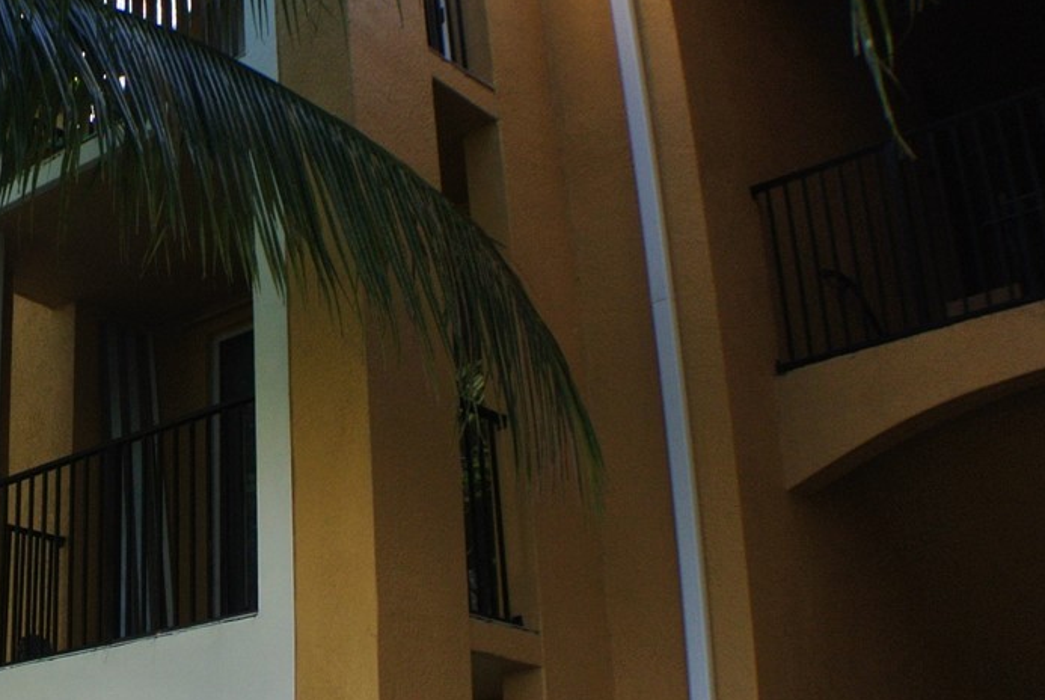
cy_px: 477
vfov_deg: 20.6
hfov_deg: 28.3
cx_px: -40
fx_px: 1918
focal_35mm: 66
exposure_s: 1/500
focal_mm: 10
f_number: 3.5
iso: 200
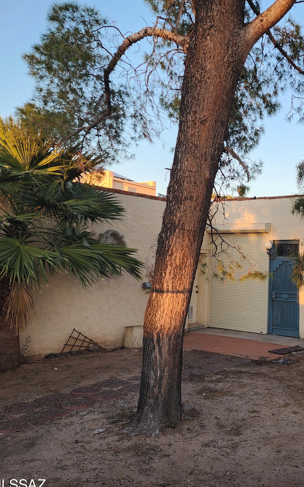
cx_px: 281
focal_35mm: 34
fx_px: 451
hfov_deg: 34.9
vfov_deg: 56.7
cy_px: 253
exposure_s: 1/180
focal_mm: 6.4
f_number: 1.8
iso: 50
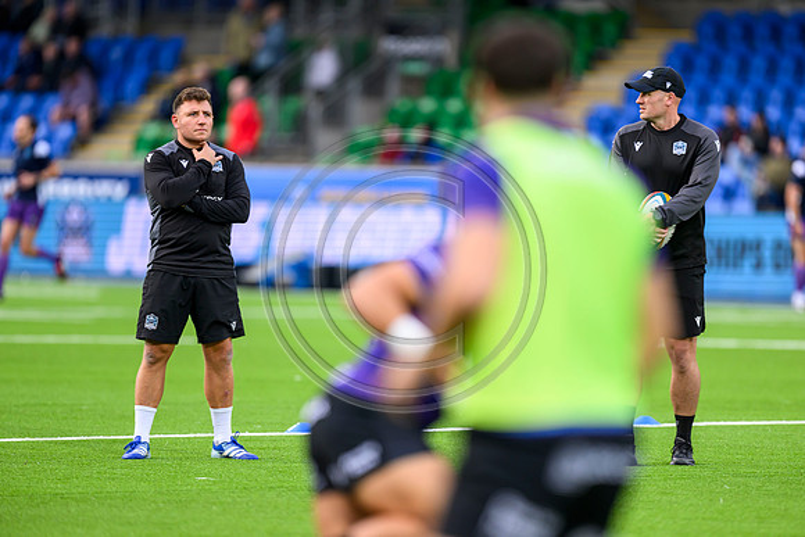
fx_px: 8946
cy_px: 268
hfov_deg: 5.2
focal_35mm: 400
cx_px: 402
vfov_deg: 3.4
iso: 1000
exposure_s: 1/1600
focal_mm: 400
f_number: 3.2
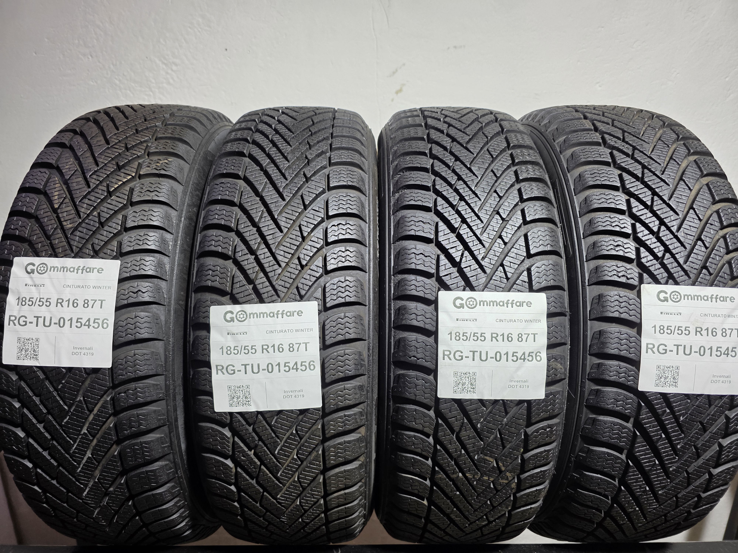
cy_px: 276
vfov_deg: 58.9
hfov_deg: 73.9
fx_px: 490
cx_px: 369
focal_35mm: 23
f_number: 1.7
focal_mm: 6.3
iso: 100
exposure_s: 1/100
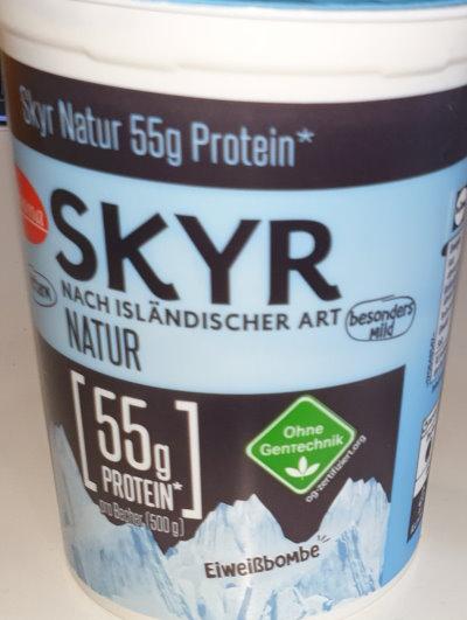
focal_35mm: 26
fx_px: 466
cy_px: 310
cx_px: 234
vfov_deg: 67.2
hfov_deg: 53.2
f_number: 2.4
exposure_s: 1/50
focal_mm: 4.3
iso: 64
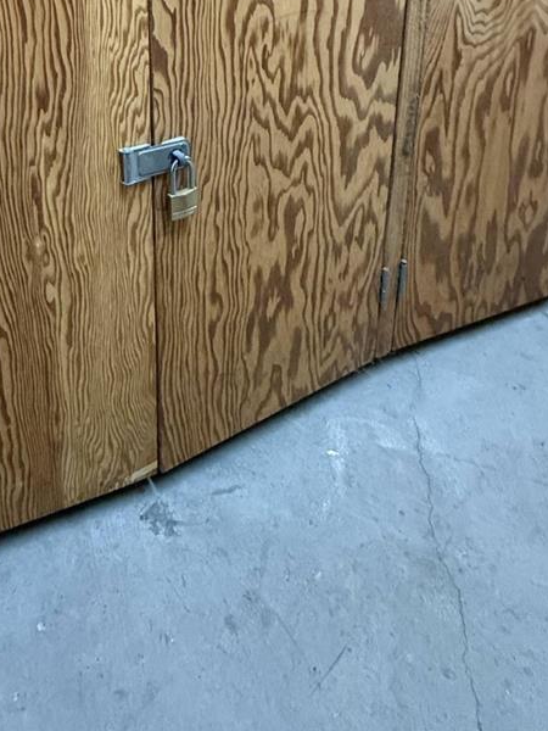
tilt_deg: -15.4
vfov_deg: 53.8
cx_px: 68
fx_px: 591
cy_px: 49
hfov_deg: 45.7
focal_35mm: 28
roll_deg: +5.2
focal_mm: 2.22
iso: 640
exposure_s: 1/60
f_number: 2.2
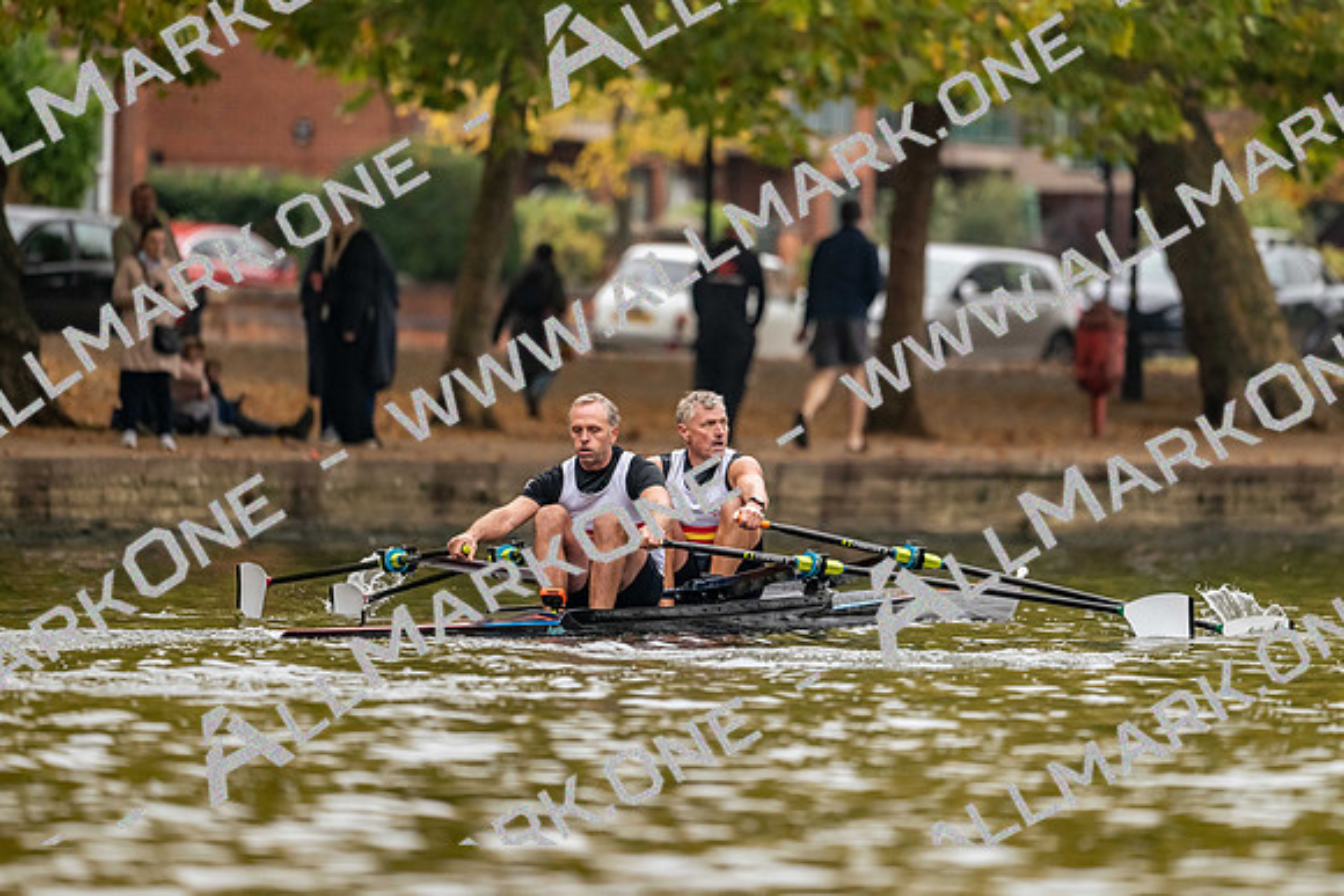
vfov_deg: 3.4
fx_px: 14936
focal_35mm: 400
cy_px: 448
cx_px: 672
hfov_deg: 5.2
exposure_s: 1/2500
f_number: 4.5
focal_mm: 400
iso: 2500
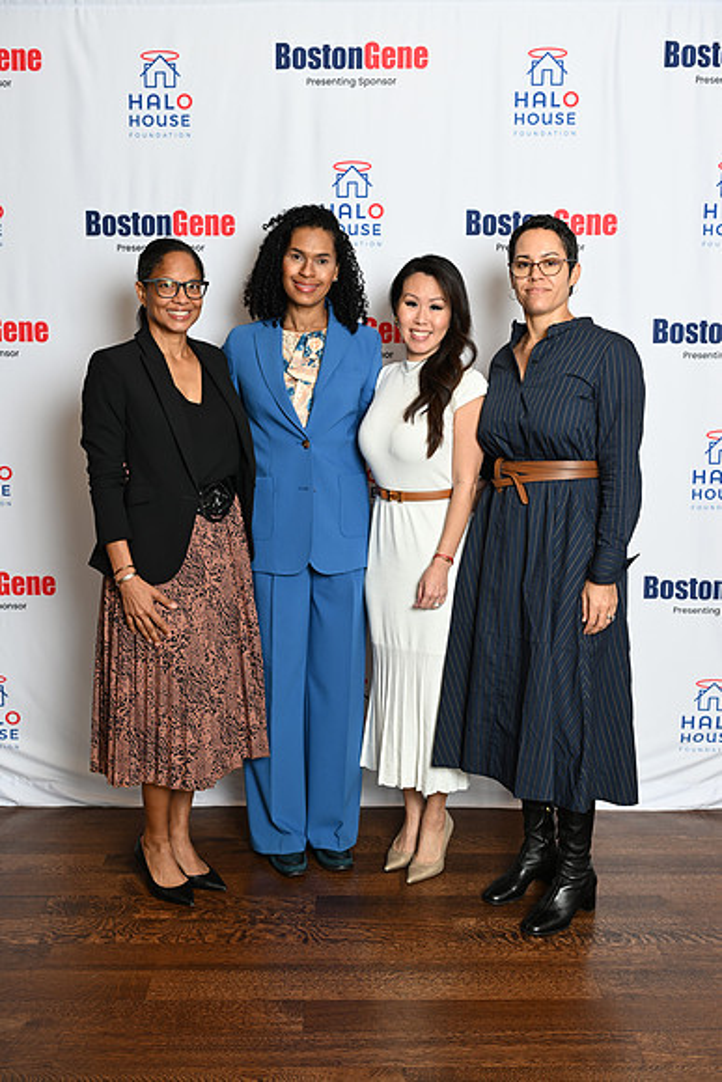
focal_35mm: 42
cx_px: 361
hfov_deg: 31.9
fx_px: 1263
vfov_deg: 46.4
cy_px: 541
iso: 200
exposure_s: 1/60
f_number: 3.2
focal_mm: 42
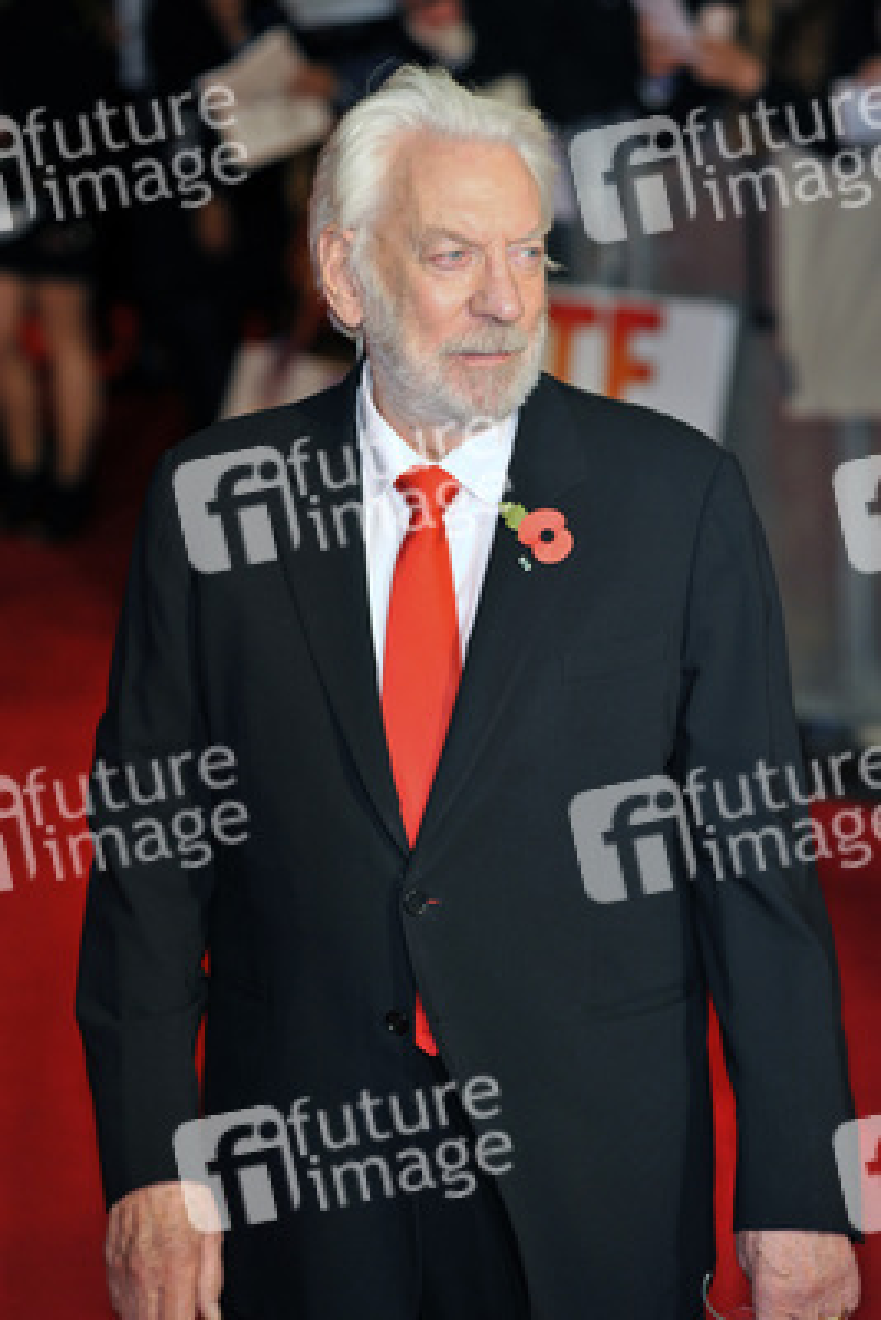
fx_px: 4401
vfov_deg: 17.1
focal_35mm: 120
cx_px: 440
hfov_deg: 11.4
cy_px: 660
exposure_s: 1/250
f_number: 4
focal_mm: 120
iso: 1000
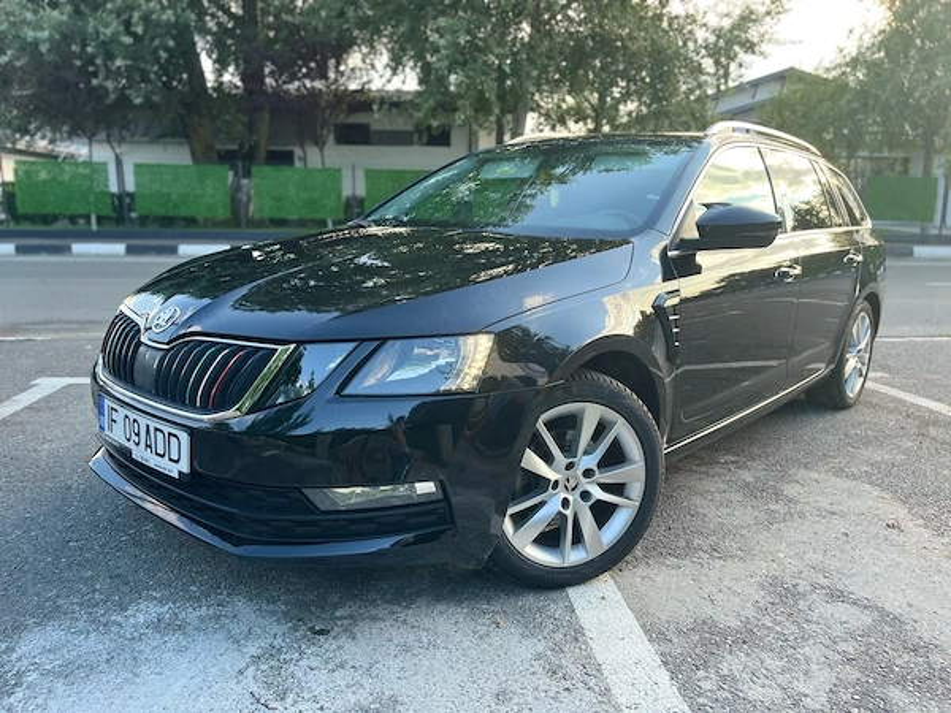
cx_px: 476
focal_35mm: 26
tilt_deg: -11.9
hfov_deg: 67.3
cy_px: 356
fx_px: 714
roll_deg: -0.4
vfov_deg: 53.1
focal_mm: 5.1
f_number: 1.6
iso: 40
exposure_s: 1/193
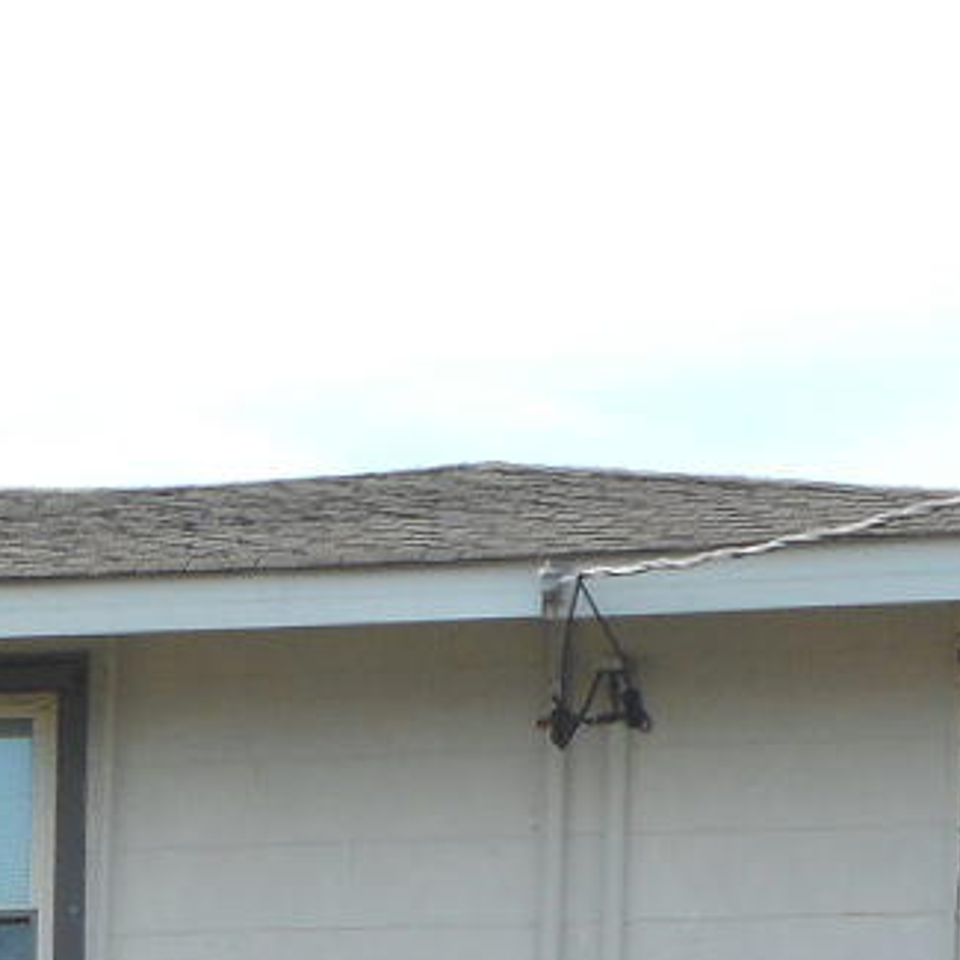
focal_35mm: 222
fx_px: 6966
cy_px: 1713
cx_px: -724
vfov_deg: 7.6
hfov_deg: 7.7
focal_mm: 9.1
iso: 80
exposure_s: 1/250
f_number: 4.9
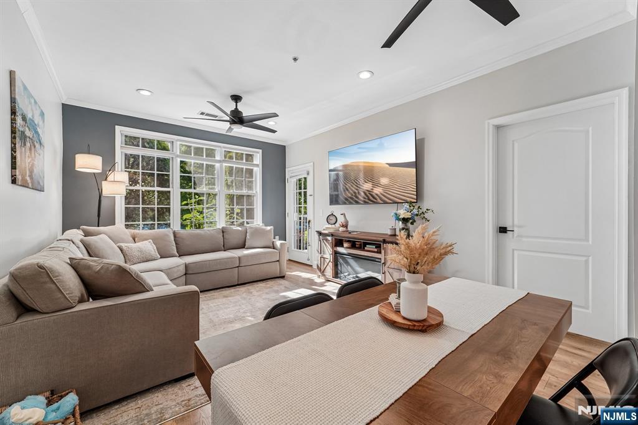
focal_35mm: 14
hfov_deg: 104.3
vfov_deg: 81.2
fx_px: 248
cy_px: 212
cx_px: 319
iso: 400
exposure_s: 1/30
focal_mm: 14
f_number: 8
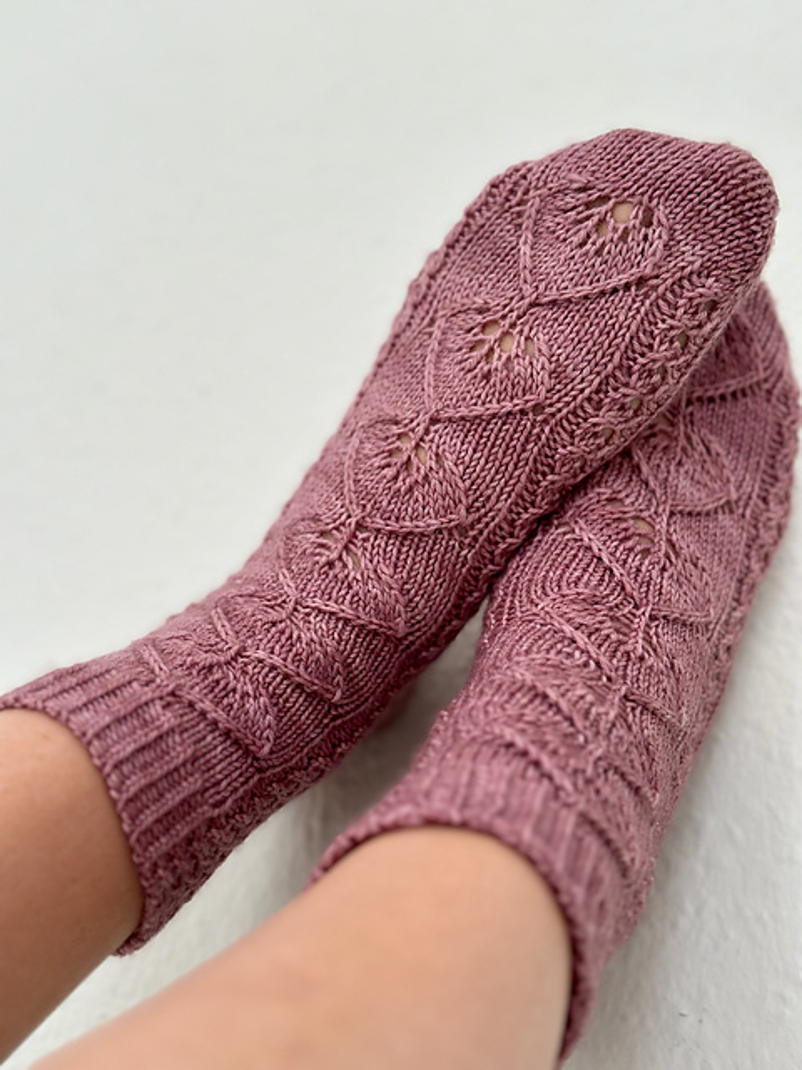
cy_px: 535
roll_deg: -2.6
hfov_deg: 30.3
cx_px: 401
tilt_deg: +29.2
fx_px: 1483
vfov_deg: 39.7
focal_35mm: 48
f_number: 1.78
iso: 100
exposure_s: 1/121
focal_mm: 6.86
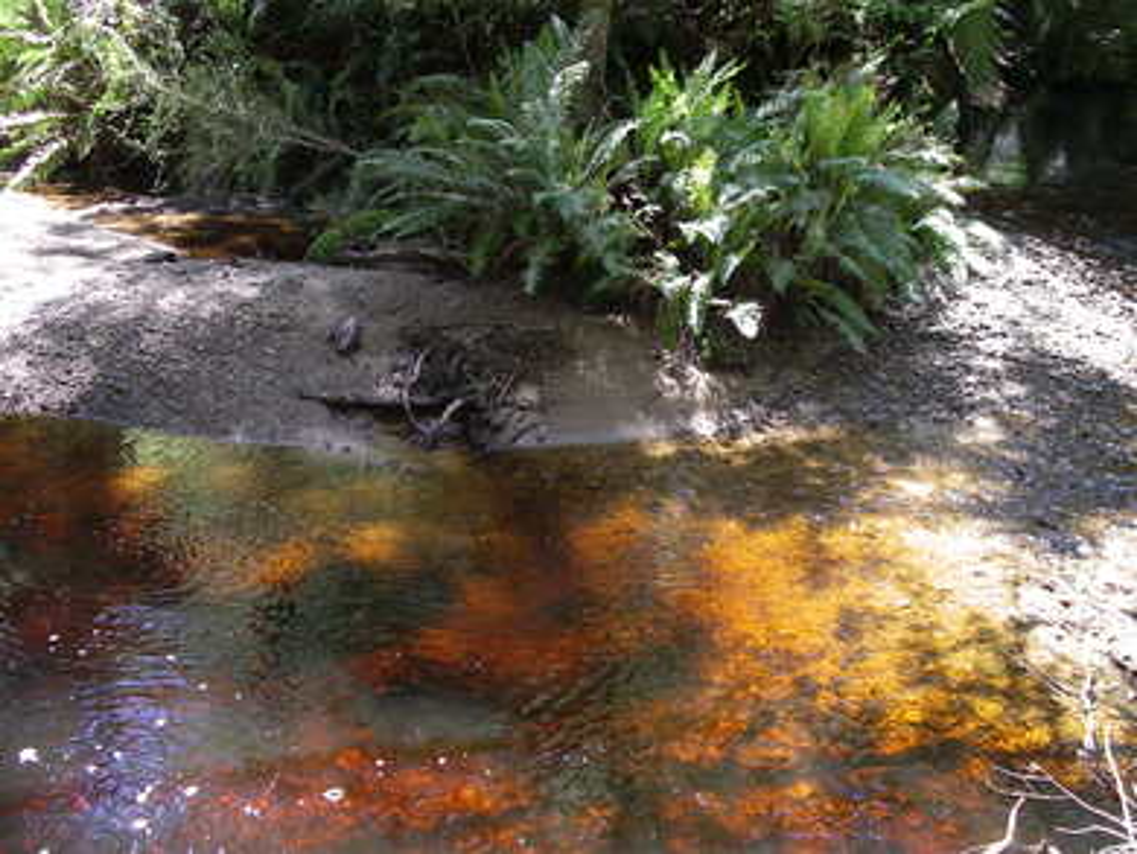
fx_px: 1479
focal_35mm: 45
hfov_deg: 42.1
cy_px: 427
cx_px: 568
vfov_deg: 32.2
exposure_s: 1/50
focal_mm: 9.3
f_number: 3
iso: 125
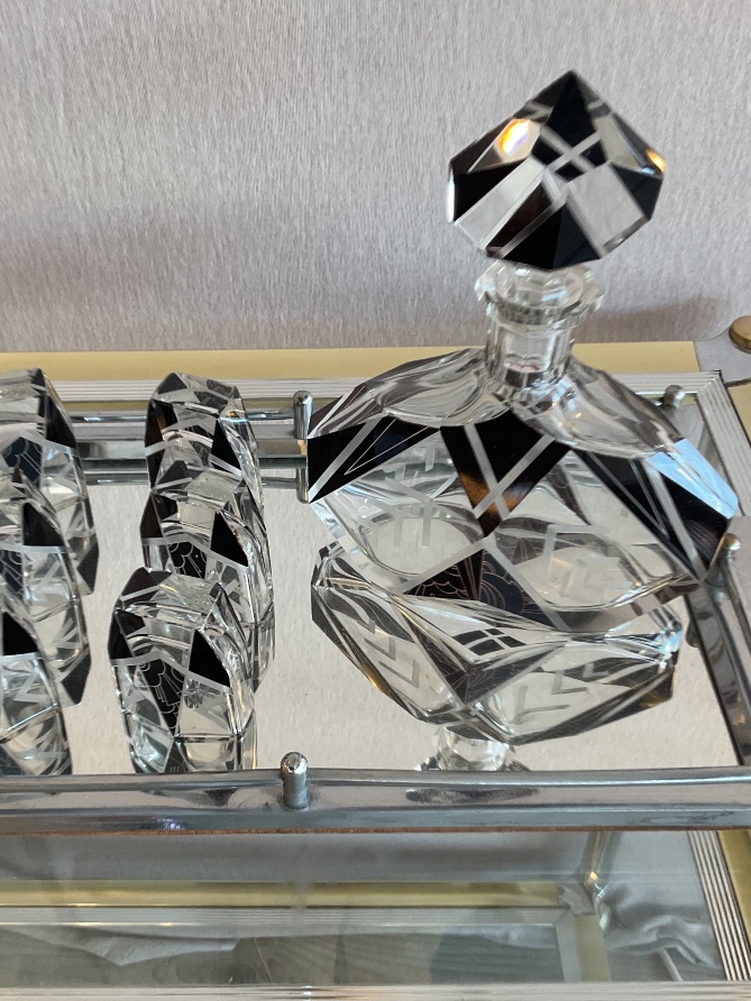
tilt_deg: -41.6
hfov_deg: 36.7
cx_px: 312
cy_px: 597
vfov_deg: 47.6
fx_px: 1128
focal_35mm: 39
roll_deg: +0.9
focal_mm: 3
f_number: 1.8
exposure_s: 1/100
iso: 40
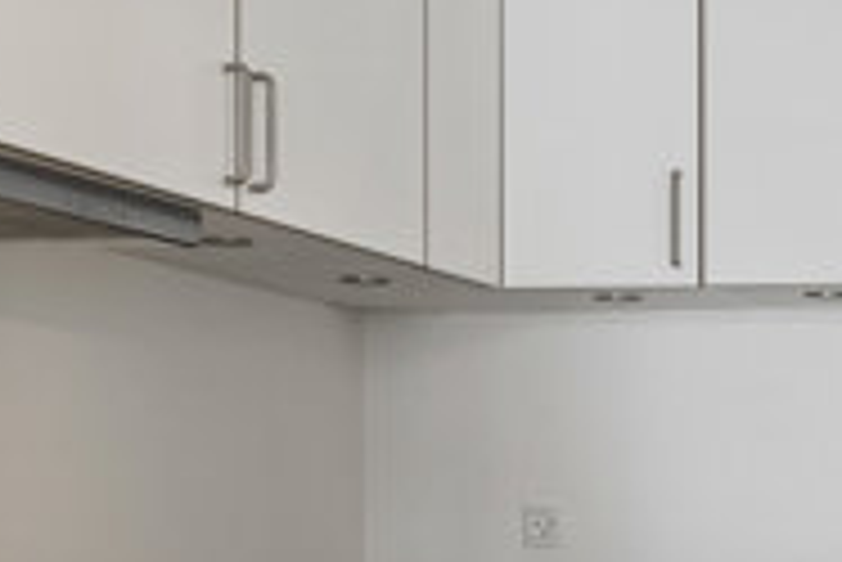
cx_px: 792
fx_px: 2927
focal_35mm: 125
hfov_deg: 16.1
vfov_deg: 10.9
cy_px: 596
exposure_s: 1.3
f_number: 8
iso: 200
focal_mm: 19.5
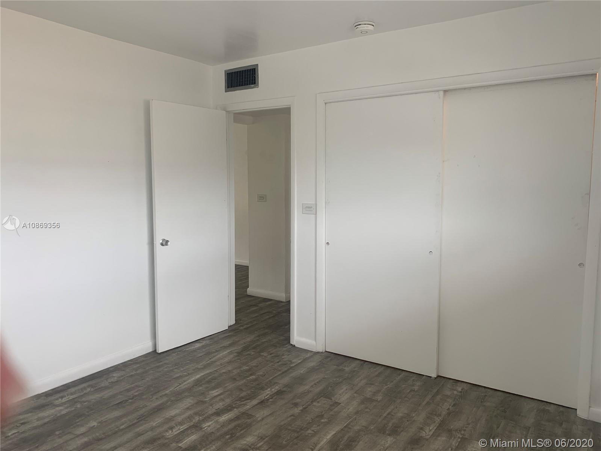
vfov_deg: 53.1
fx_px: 451
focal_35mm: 26
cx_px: 300
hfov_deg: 67.3
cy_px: 226
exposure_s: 1/121
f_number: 1.8
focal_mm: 4.25
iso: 80
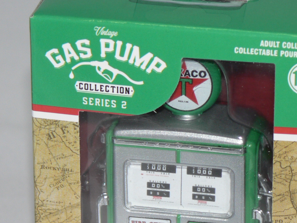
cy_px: 198
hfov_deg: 7.5
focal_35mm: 264
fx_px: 2265
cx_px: 169
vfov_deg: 5.6
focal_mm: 20.3
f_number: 3.2
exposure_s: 1/60
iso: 80
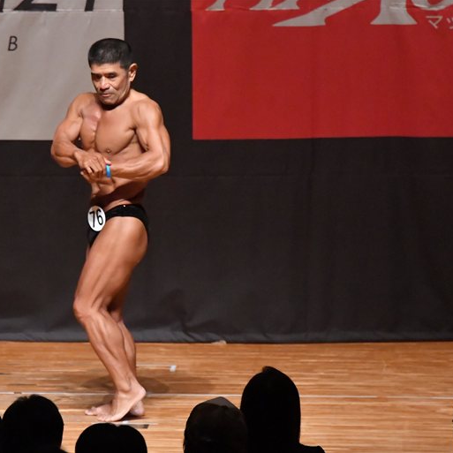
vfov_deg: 4.6
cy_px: 226
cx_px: 136
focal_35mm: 385
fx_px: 5700
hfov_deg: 4.5
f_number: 5.6
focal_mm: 200
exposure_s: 1/400
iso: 10000
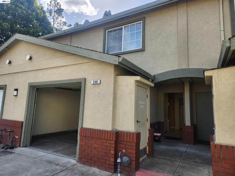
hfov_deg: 73.9
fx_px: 156
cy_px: 88
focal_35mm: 23
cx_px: 118
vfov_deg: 58.9
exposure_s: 1/601
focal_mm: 5.4
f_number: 1.8
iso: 20
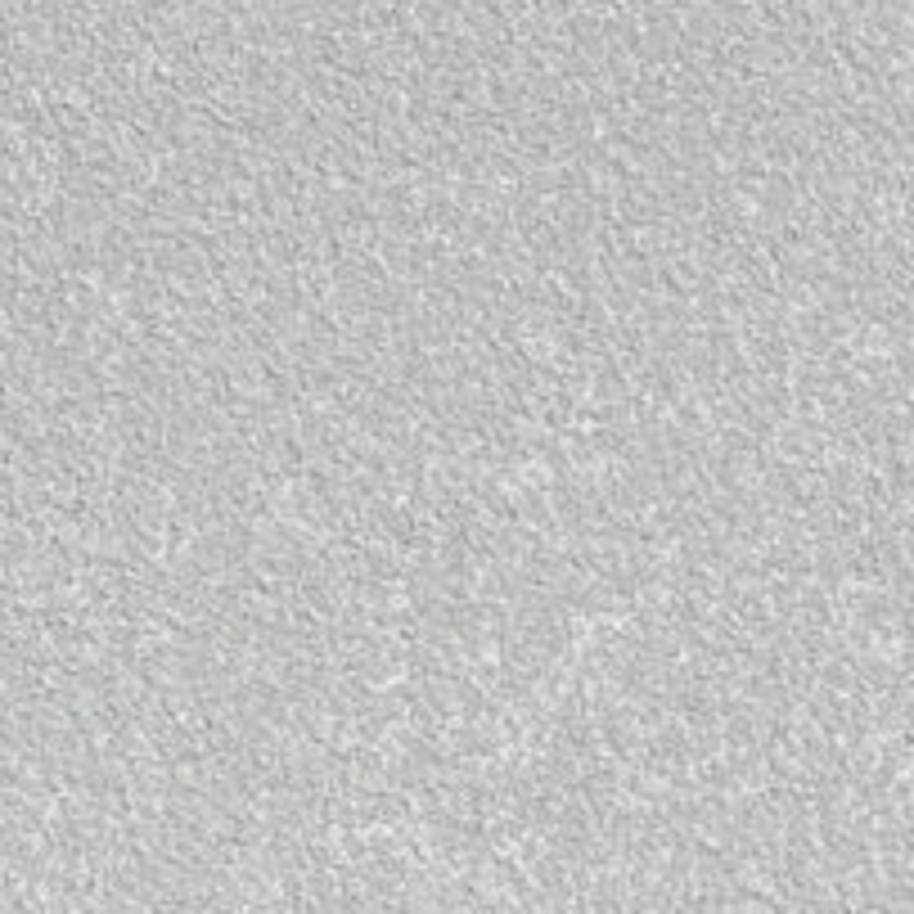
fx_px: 10007
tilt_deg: -10.9
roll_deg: +0.2
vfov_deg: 5.2
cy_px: 1463
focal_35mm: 335
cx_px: -2386
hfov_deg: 4.8
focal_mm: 6.76
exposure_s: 1/6536
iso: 64
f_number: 1.78
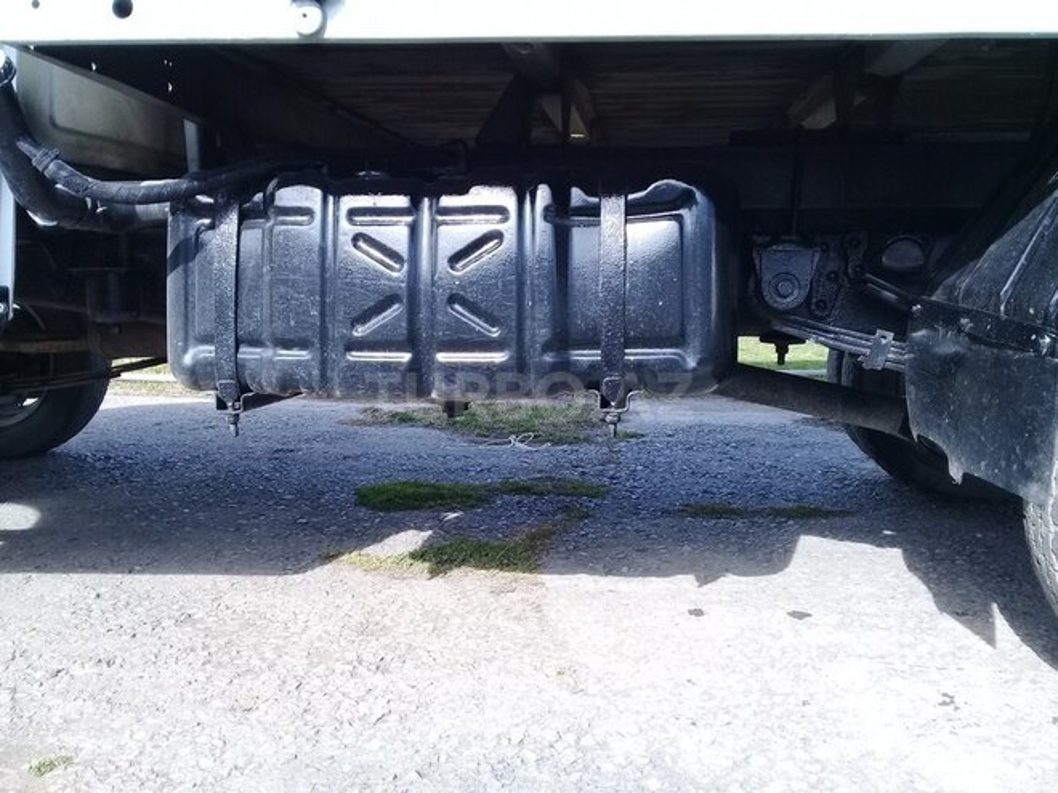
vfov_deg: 45.4
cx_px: 529
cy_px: 396
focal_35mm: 31
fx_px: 947
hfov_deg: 58.4
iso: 50
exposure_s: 1/289
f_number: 2.2
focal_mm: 3.3
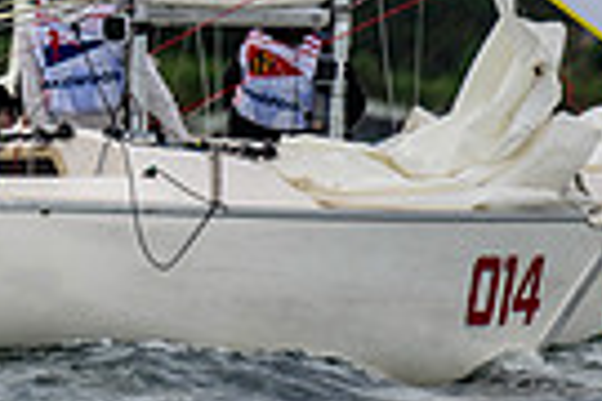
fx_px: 21553
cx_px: -464
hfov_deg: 1.6
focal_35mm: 1289
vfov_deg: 1.1
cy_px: -434
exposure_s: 1/1000
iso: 125
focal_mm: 300
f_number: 4
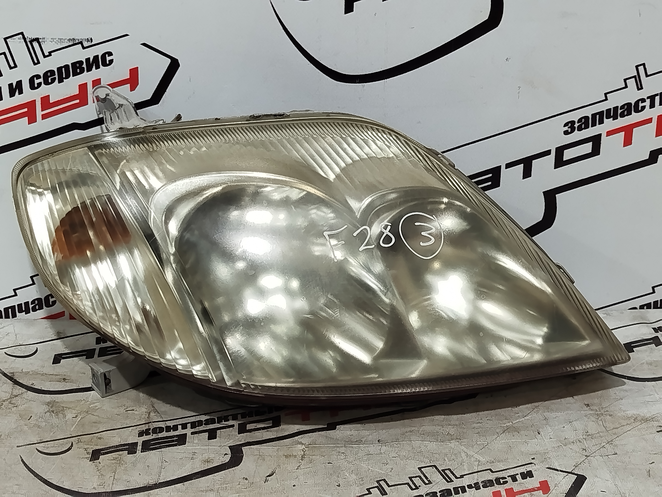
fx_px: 1377
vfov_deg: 20.4
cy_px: 248
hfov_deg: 27.0
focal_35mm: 72
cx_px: 331
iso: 100
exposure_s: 1/50
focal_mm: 5.31
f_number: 1.7
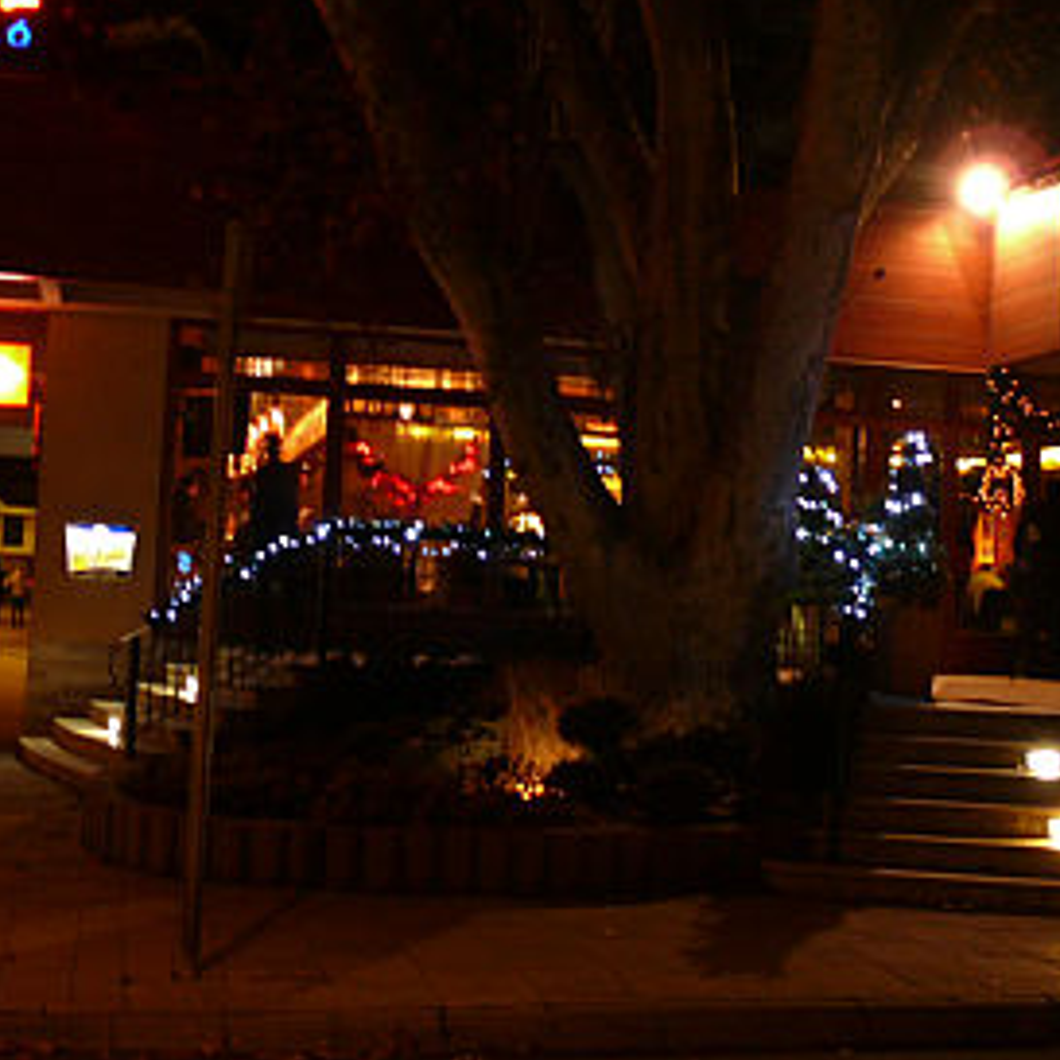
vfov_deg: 33.3
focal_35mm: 51
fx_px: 1767
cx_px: 423
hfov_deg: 33.3
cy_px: 447
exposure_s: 1/2.5
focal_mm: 7.4
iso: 200
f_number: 2.8
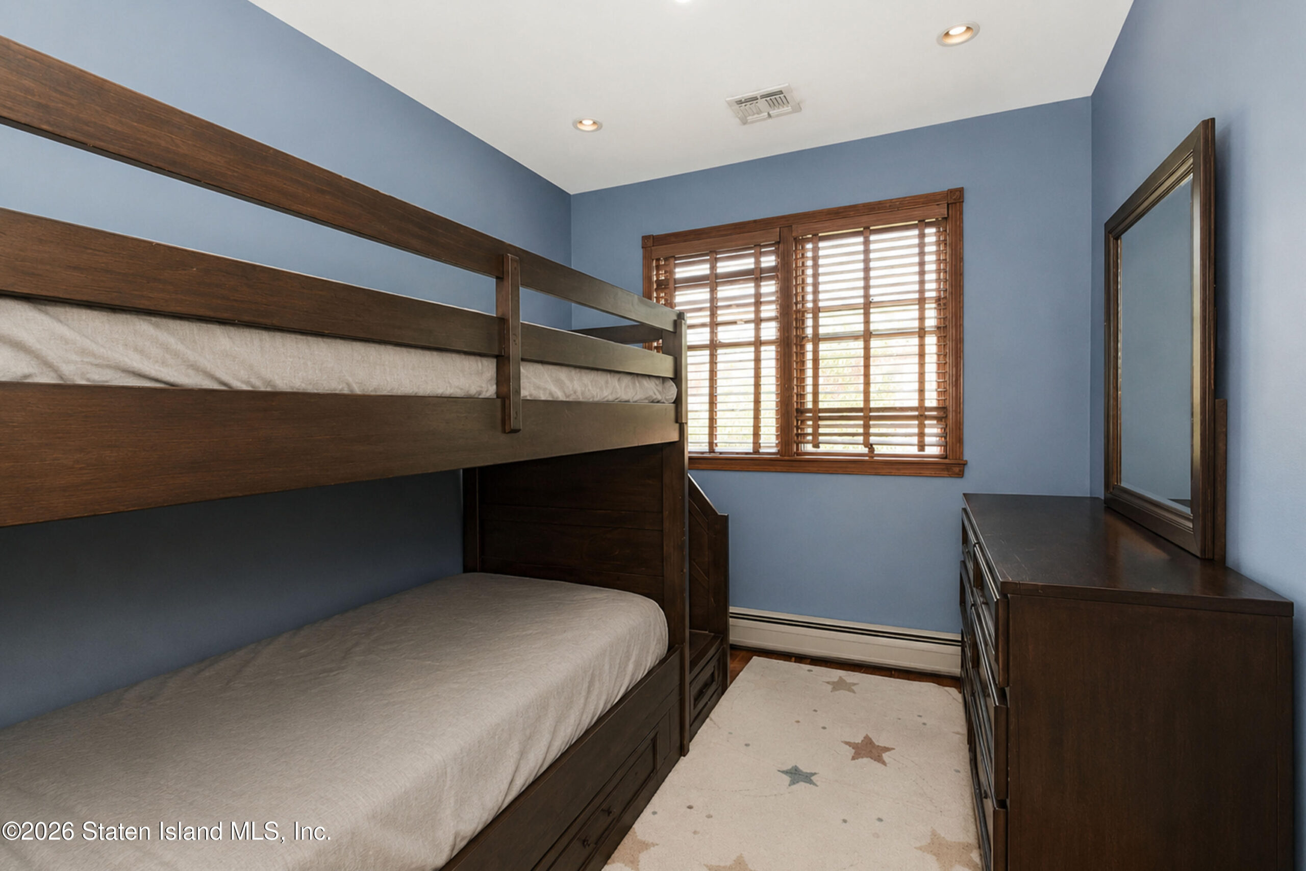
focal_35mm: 15
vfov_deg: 77.3
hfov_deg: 100.4
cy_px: 436
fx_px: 544
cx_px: 653
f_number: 9
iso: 1600
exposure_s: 1/80
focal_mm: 10
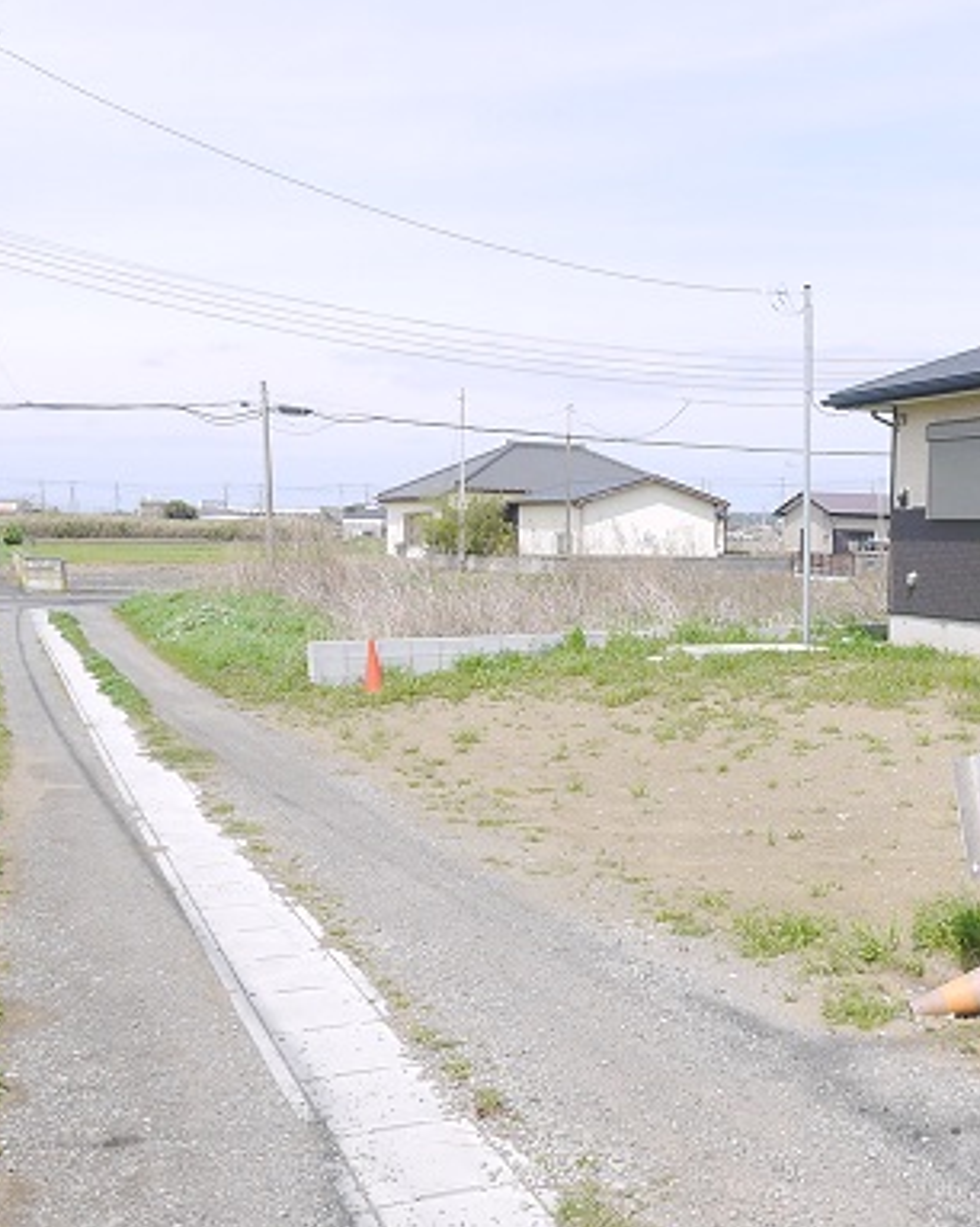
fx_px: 1451
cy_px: 705
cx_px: 778
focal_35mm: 40
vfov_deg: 45.7
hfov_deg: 36.1
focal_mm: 7
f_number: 7.1
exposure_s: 1/400
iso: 160
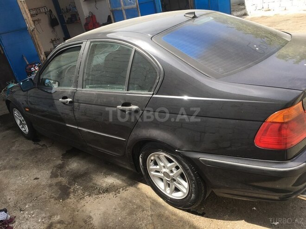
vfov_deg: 48.2
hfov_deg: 61.7
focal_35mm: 29
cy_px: 114
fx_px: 256
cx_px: 153
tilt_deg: -22.5
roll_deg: +13.1
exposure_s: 1/475
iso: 25
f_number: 2.2
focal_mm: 4.15
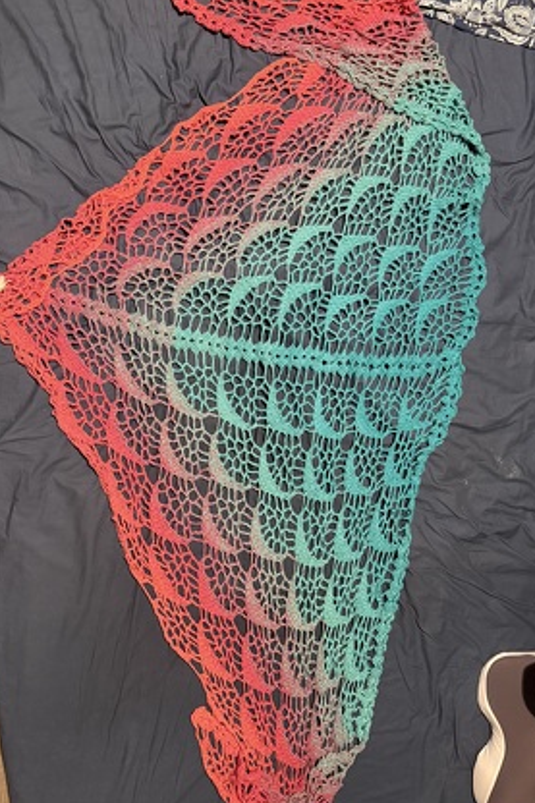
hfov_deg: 46.3
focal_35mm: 28
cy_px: 382
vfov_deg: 65.5
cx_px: 297
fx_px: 625
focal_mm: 6.76
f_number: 1.78
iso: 800
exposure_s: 1/48
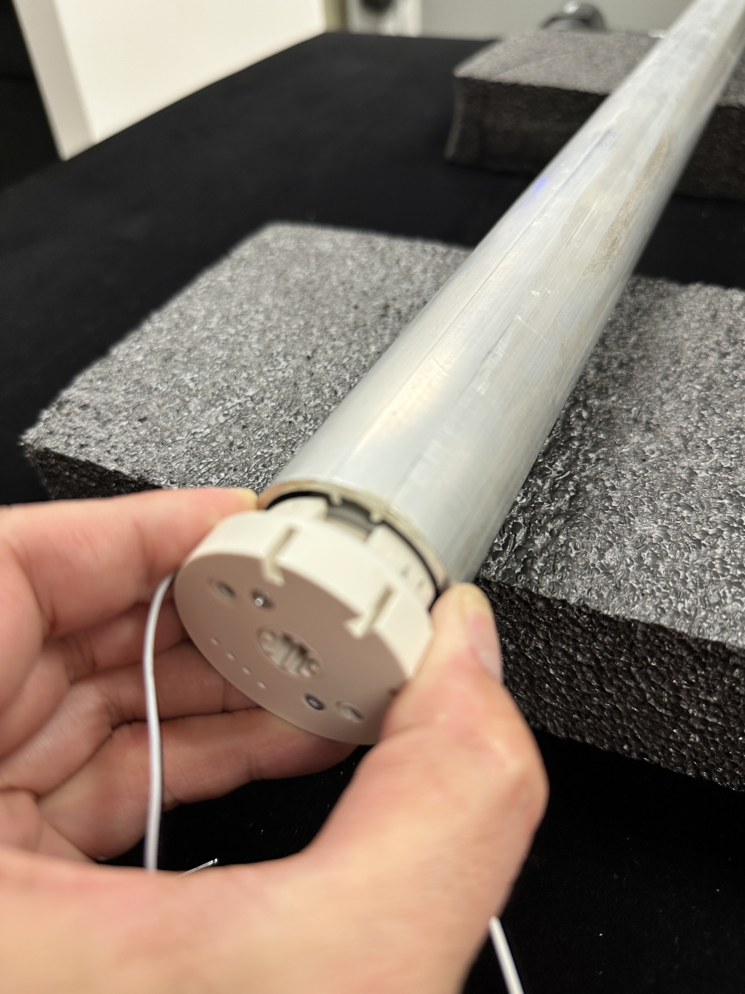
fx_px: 689
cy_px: 497
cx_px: 372
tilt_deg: -42.6
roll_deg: +3.2
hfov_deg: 56.8
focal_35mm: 24
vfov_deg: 71.6
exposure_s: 1/61
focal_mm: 6.86
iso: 100
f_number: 1.78
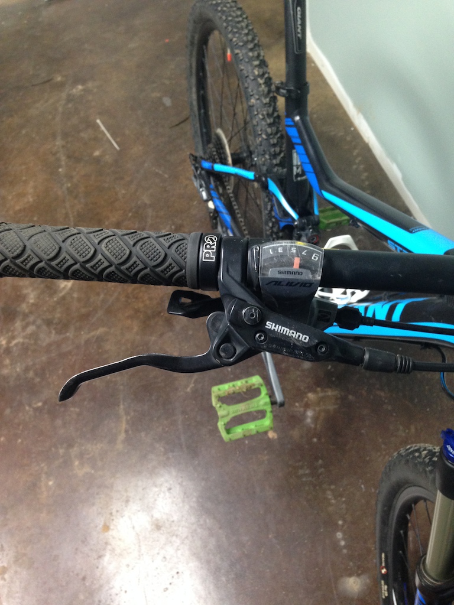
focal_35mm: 33
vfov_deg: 55.4
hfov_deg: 42.9
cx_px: 227
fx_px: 577
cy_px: 302
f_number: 2.4
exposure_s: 1/20
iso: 200
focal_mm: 4.12
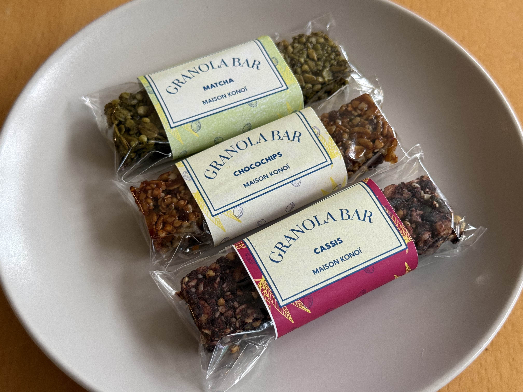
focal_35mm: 48
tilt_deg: -58.4
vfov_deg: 30.3
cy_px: 196
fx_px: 725
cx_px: 262
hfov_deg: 39.7
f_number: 1.78
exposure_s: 1/121
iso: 80
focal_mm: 6.76
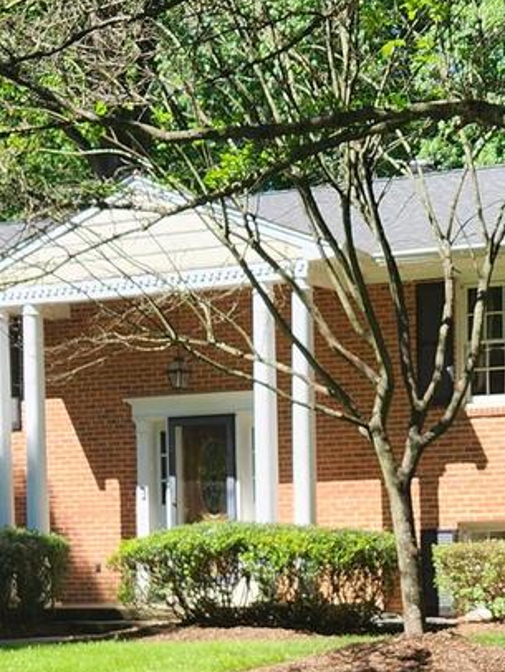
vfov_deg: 21.9
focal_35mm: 87
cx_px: 503
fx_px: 1691
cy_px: 629
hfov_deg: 16.6
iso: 20
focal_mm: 5.4
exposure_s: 1/509
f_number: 1.8
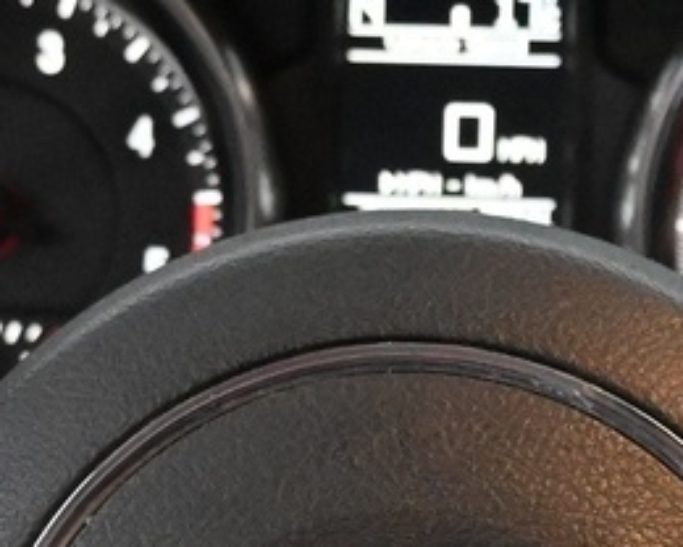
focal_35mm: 162
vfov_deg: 9.4
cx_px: 423
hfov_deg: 11.9
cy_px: 663
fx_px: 3283
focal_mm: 18.5
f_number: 4
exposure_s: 1/60
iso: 6400
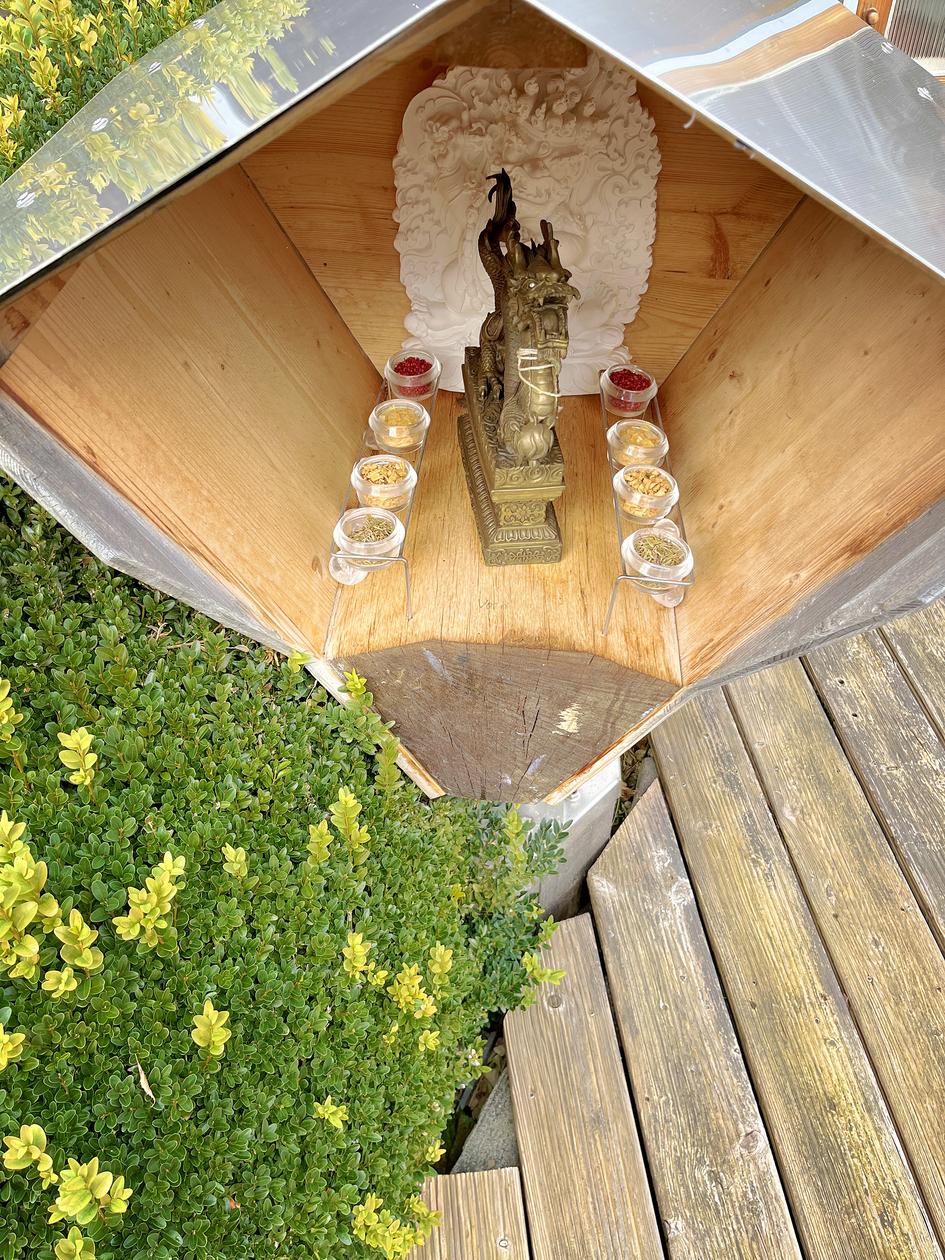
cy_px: 630
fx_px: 946
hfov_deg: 53.1
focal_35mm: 26
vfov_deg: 67.3
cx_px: 472
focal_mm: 5.1
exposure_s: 1/121
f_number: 1.6
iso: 40
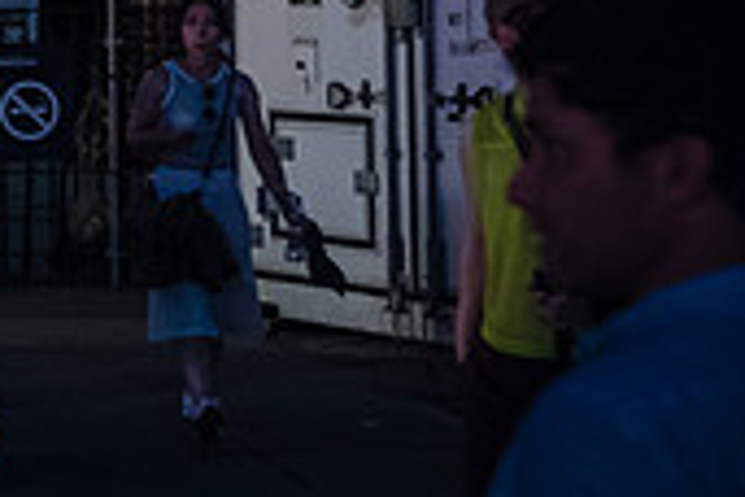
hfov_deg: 15.5
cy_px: -52
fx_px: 2462
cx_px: -471
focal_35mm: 119
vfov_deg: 11.4
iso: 10000
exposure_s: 1/250
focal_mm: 35
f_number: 3.5
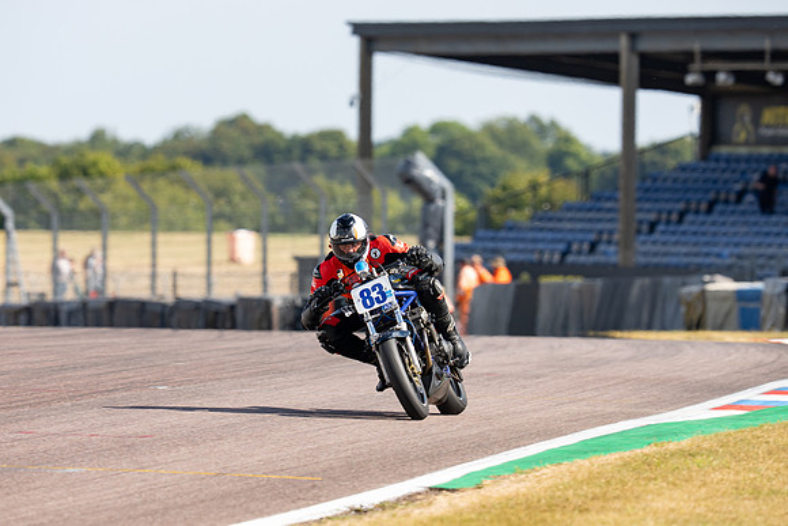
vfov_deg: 3.1
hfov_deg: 4.6
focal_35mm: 449
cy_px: 264
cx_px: 416
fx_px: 9827
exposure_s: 1/320
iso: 80
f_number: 5.6
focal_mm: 400
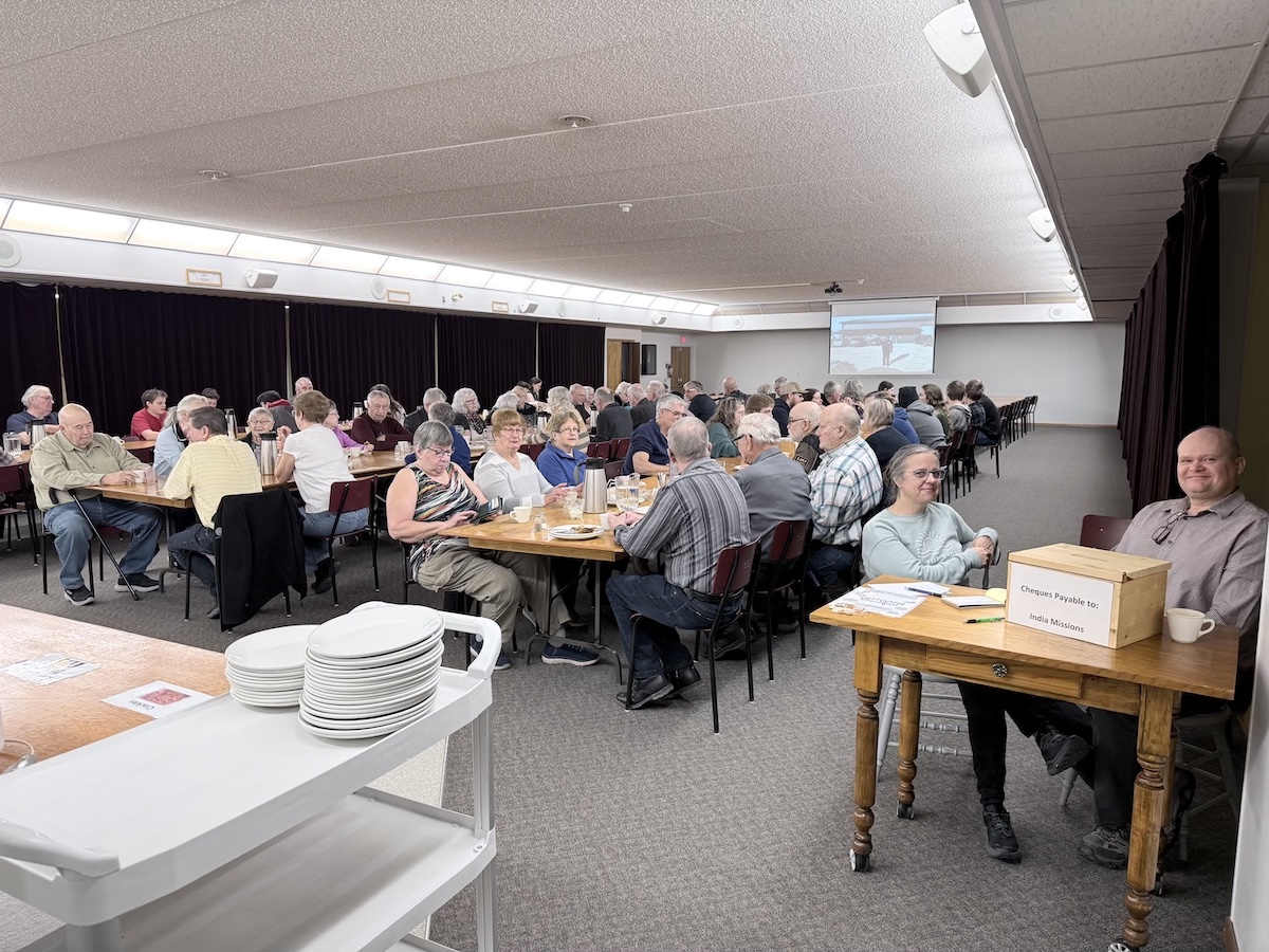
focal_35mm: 24
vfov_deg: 56.8
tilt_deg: -7.5
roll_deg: -0.2
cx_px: 634
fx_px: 880
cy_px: 476
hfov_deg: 71.6
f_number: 1.78
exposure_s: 1/60
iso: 125
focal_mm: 6.76
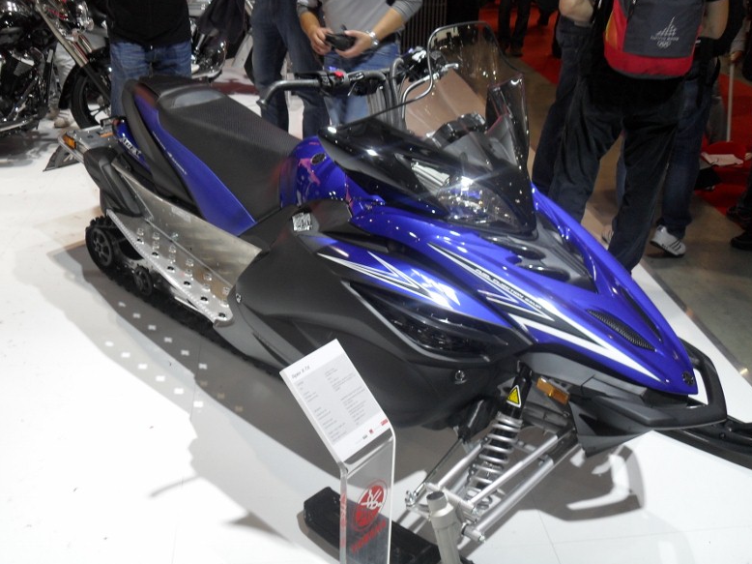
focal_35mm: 36
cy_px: 281
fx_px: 782
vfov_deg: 39.6
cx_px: 370
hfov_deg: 51.4
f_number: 2.8
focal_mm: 6.2
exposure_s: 1/45
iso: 100
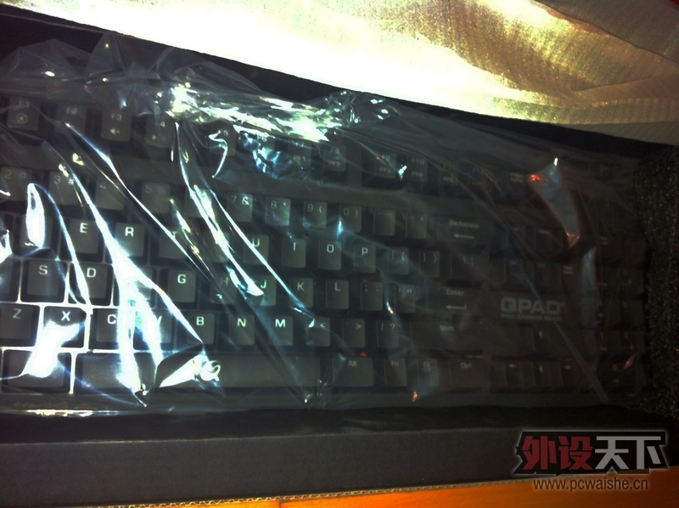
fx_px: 686
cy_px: 254
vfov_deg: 40.6
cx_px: 340
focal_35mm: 35
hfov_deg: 52.7
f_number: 2.8
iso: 200
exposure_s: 1/15
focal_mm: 3.85
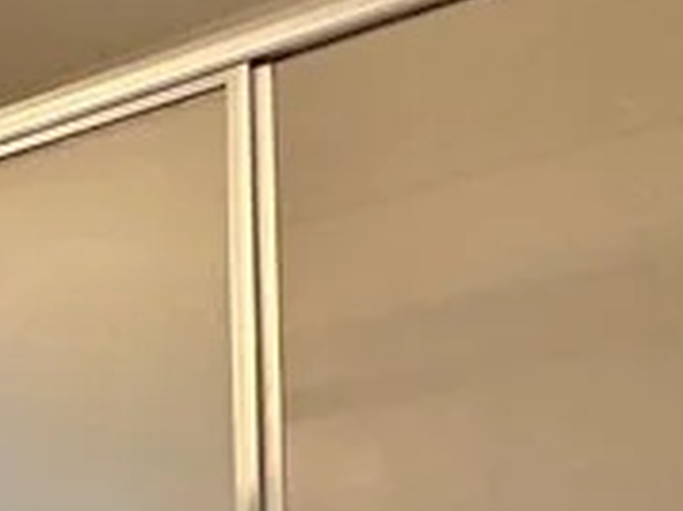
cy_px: 843
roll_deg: +0.5
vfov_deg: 16.2
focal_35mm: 80
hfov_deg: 16.3
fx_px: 1577
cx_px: -801
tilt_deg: +1.5
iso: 250
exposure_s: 1/60
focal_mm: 2.22
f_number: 2.2
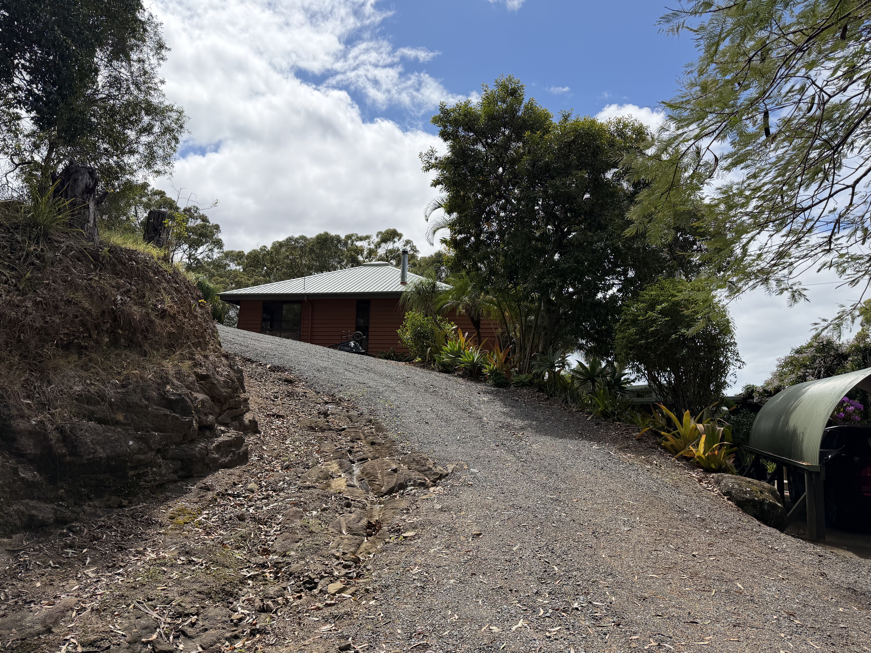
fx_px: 604
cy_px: 326
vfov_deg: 56.8
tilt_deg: +6.1
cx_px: 436
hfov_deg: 71.6
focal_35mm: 24
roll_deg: -1.0
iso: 100
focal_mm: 6.76
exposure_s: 1/8130
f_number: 1.78
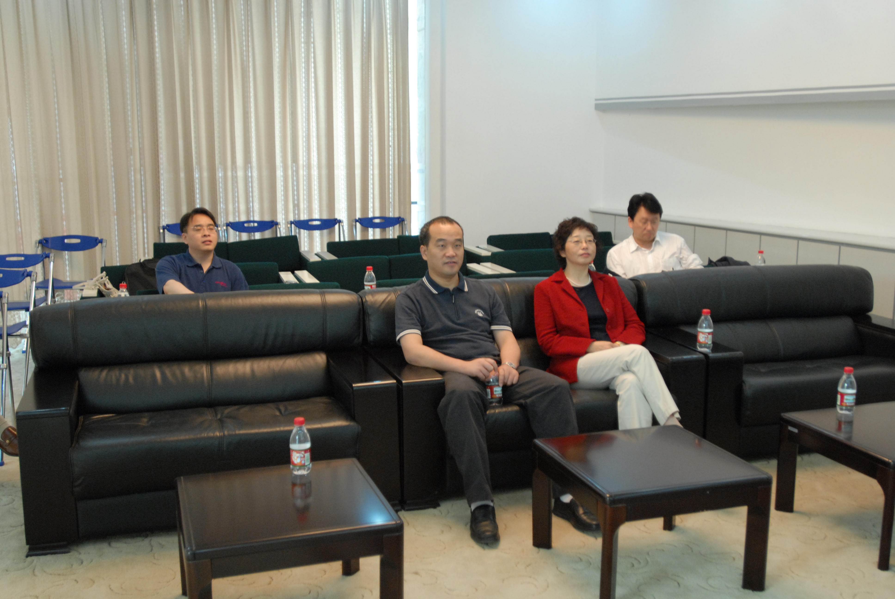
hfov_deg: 51.2
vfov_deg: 35.6
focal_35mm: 38
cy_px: 300
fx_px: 933
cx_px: 448
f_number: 2.8
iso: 800
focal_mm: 25
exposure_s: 1/30
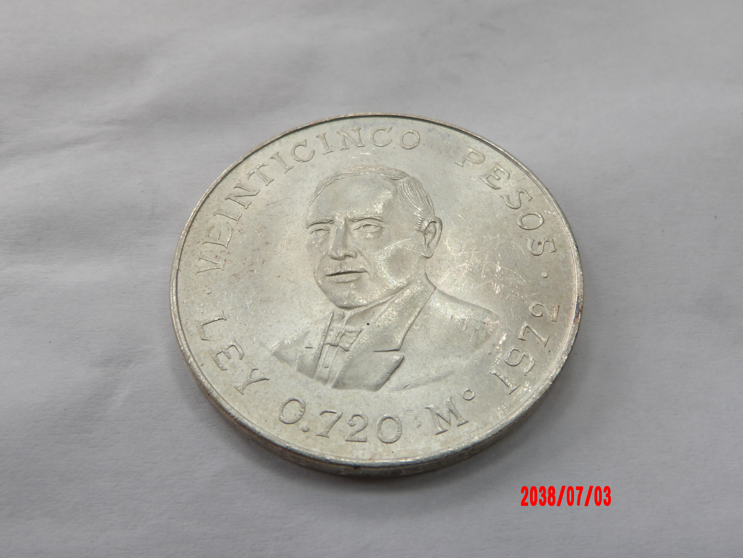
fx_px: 730
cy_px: 279
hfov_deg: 54.0
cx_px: 372
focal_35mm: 34
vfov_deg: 41.8
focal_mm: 6.2
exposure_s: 1/60
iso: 100
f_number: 4.5
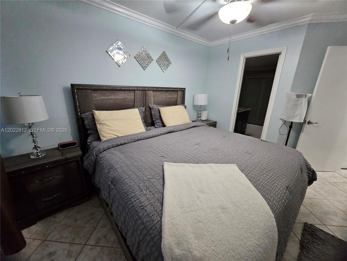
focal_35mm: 13
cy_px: 130
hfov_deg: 106.2
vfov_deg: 89.9
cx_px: 174
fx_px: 130
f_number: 2.2
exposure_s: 1/30
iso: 640
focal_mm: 1.74
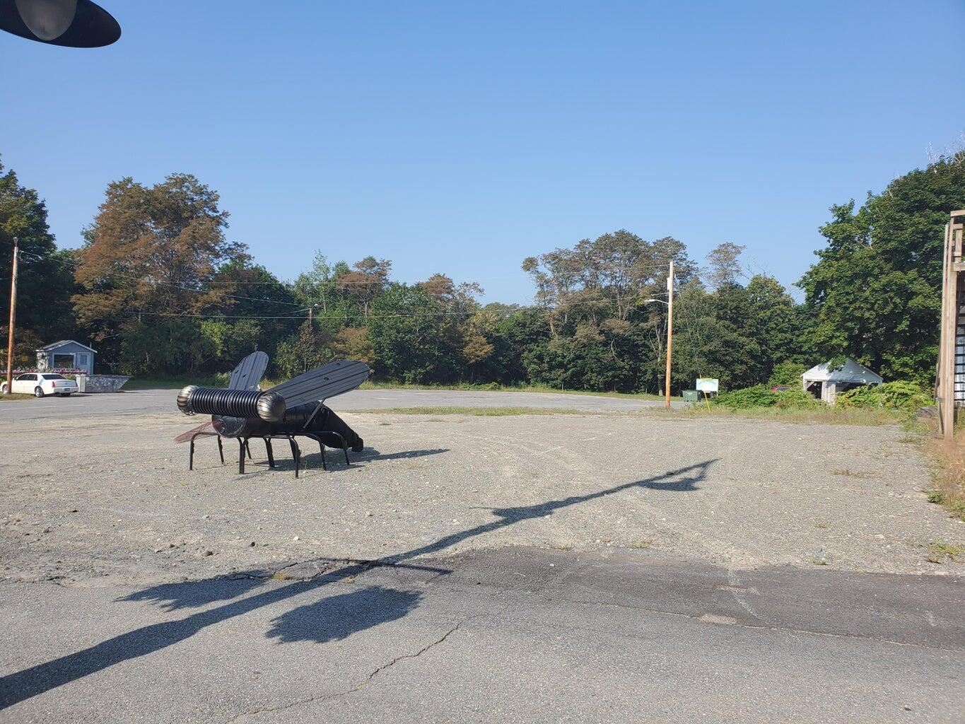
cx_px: 482
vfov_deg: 53.1
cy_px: 362
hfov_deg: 67.3
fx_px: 725
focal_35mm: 26
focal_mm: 4.3
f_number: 2.4
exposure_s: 1/1008
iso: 50
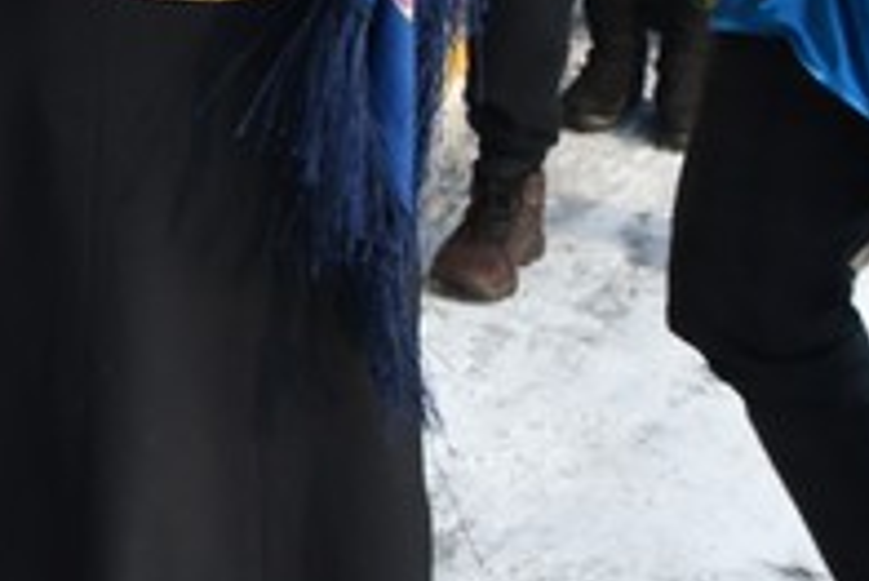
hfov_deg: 13.7
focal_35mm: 144
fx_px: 3485
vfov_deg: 9.3
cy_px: -248
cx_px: -226
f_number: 10
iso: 250
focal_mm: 21
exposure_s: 1/250
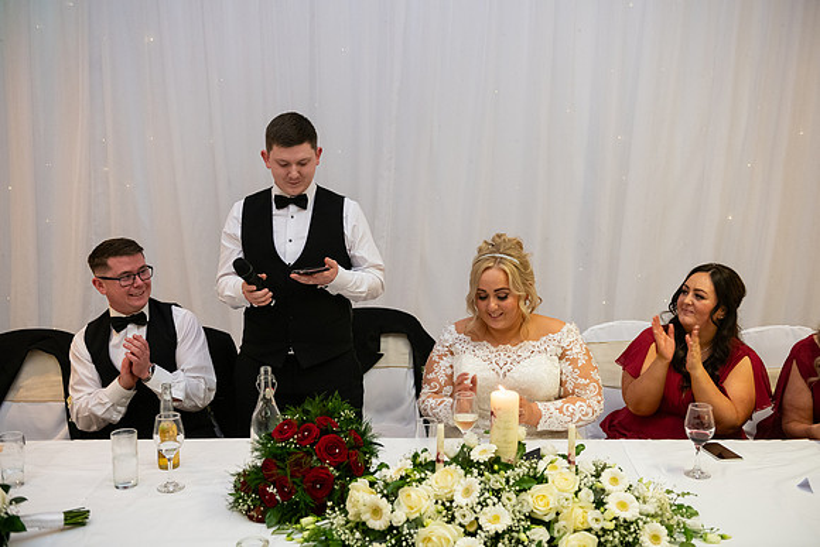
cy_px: 274
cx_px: 410
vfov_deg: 35.1
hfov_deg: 50.7
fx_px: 866
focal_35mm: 38
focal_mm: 38
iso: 1250
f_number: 3.5
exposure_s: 1/160
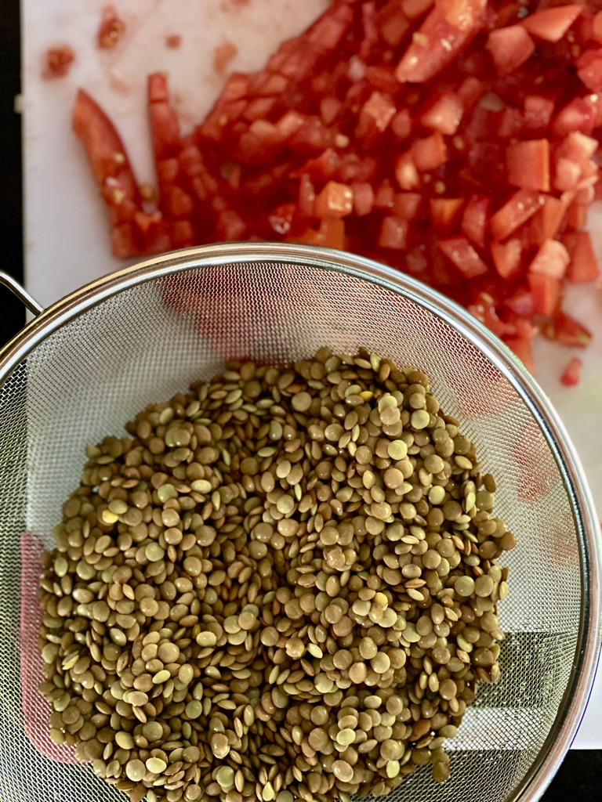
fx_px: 1206
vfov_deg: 36.8
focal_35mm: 52
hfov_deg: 28.0
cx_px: 301
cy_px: 401
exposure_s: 1/15
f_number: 2
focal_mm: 6
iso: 400
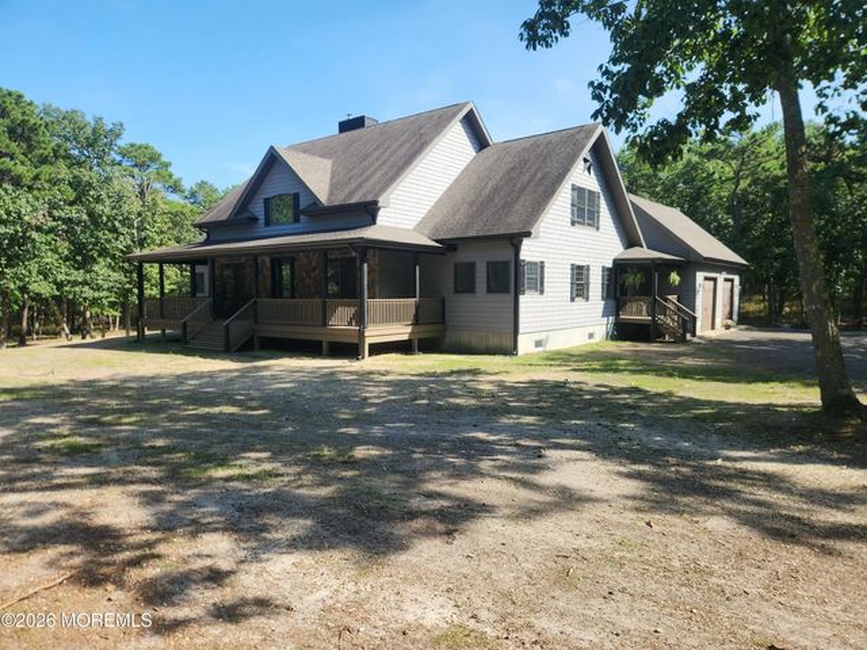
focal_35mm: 23
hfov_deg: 73.9
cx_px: 434
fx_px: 576
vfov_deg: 58.9
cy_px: 325
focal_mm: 5.4
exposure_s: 1/717
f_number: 1.8
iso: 20
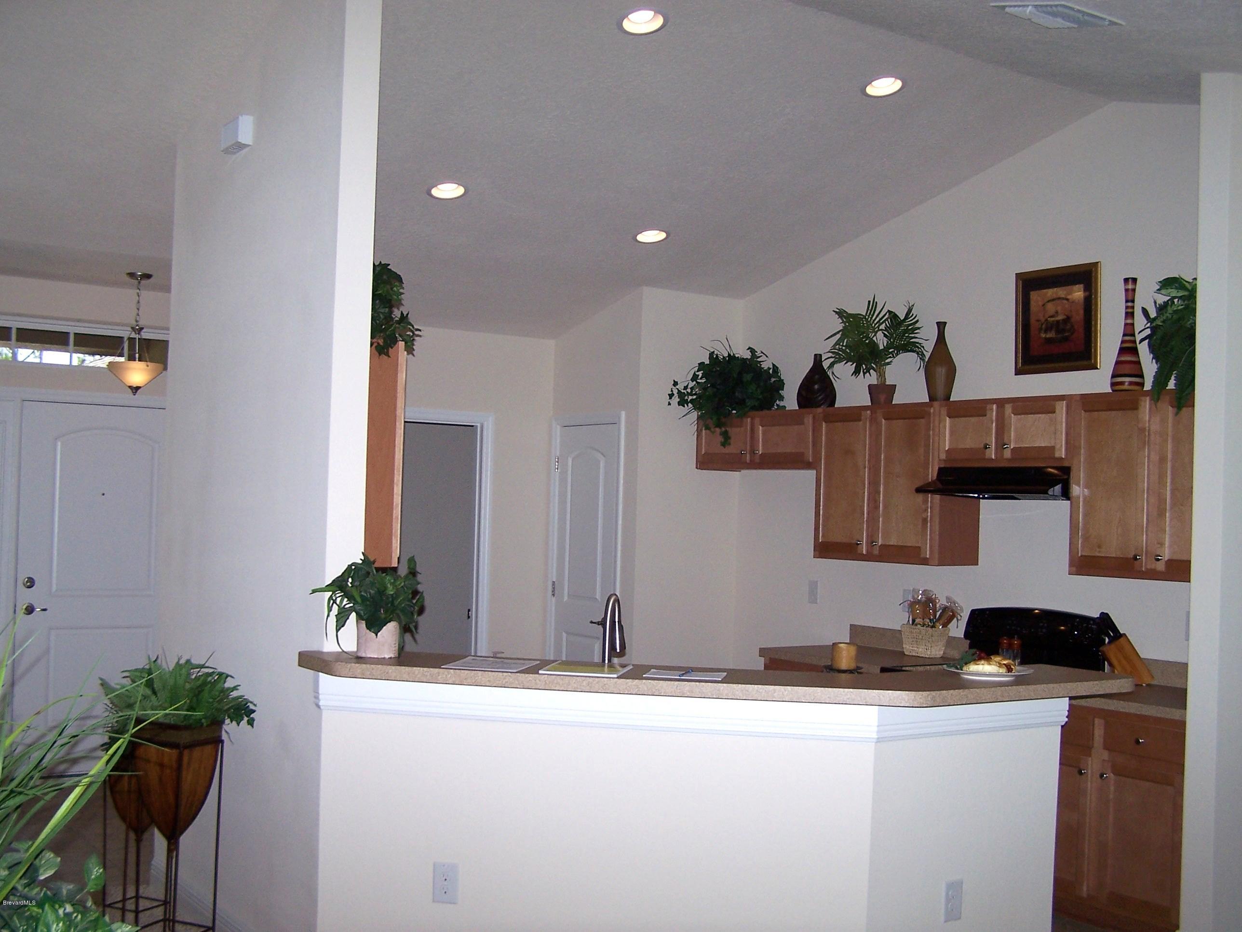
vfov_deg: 37.7
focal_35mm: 38
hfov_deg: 49.0
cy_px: 466
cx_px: 621
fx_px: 1363
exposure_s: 1/500
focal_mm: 6.3
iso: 80
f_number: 2.8
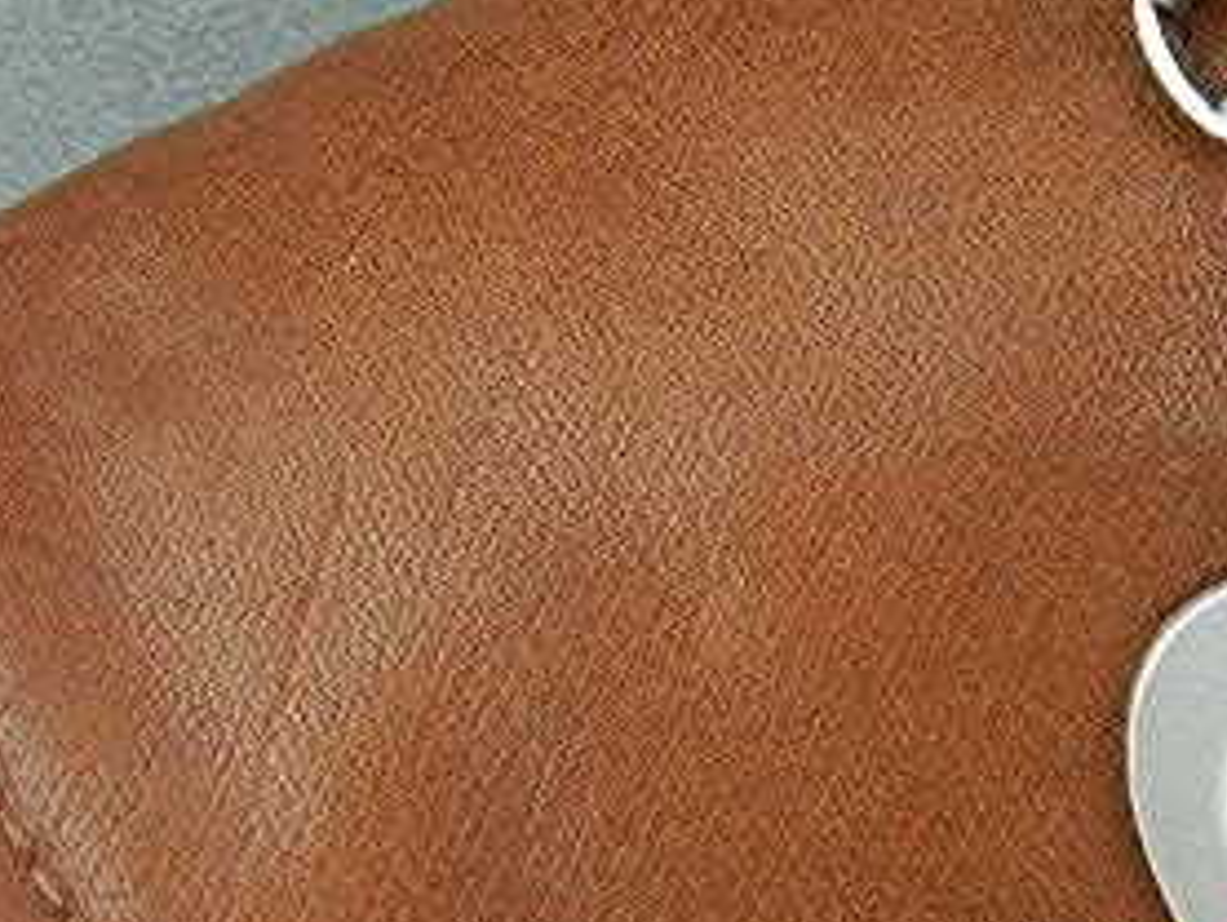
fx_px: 3688
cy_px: 492
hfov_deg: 18.3
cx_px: 1302
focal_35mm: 104
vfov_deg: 14.2
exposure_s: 1/4.8
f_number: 3.8
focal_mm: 8.1
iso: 200
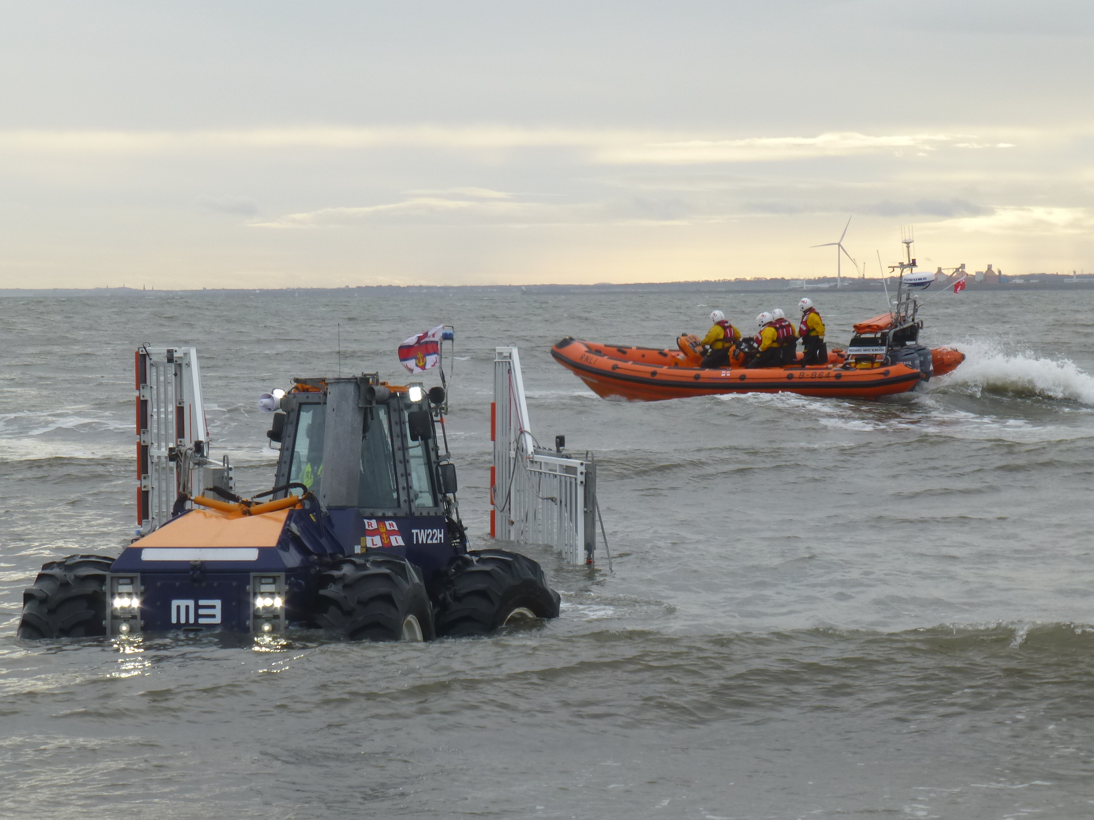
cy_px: 422
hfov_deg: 17.4
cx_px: 547
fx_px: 3571
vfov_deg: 13.1
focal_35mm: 113
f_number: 5.3
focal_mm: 17.1
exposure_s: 1/160
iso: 100
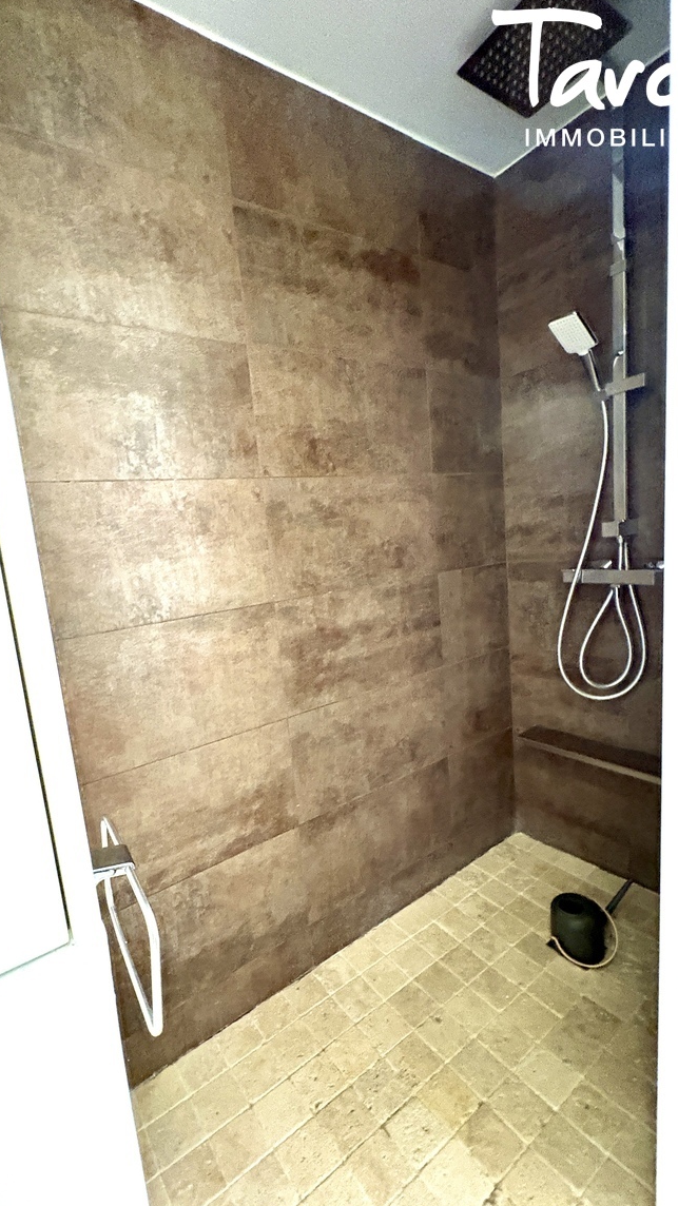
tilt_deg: -8.2
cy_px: 618
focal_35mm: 16
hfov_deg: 66.8
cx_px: 296
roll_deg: +4.0
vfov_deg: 99.4
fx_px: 512
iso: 1000
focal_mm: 2.22
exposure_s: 1/25
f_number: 2.2
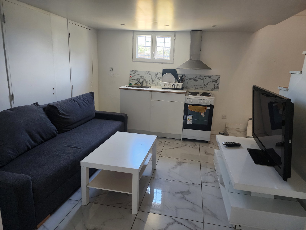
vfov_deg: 58.9
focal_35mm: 23
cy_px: 115
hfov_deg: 73.9
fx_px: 203
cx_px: 153
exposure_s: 1/100
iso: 500
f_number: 1.8
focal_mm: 6.4
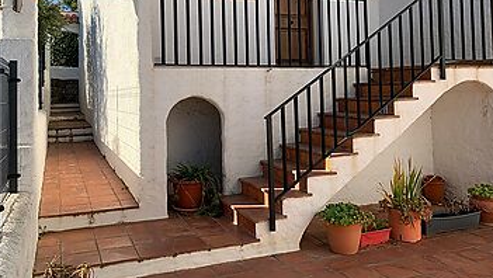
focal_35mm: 33
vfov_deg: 35.0
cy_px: 72
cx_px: 228
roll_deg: +1.5
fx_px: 432
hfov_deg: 59.4
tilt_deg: +2.5
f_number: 1.8
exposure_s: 1/1748
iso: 25
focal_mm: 4.25
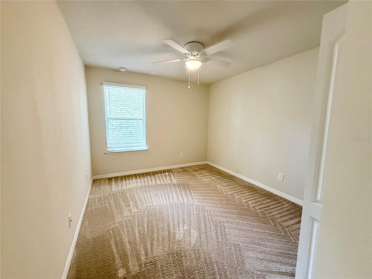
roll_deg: -0.3
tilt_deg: -6.2
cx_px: 186
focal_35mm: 14
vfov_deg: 85.7
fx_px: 150
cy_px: 140
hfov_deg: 102.1
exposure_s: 1/120
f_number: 2.2
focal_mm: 2.22
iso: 500
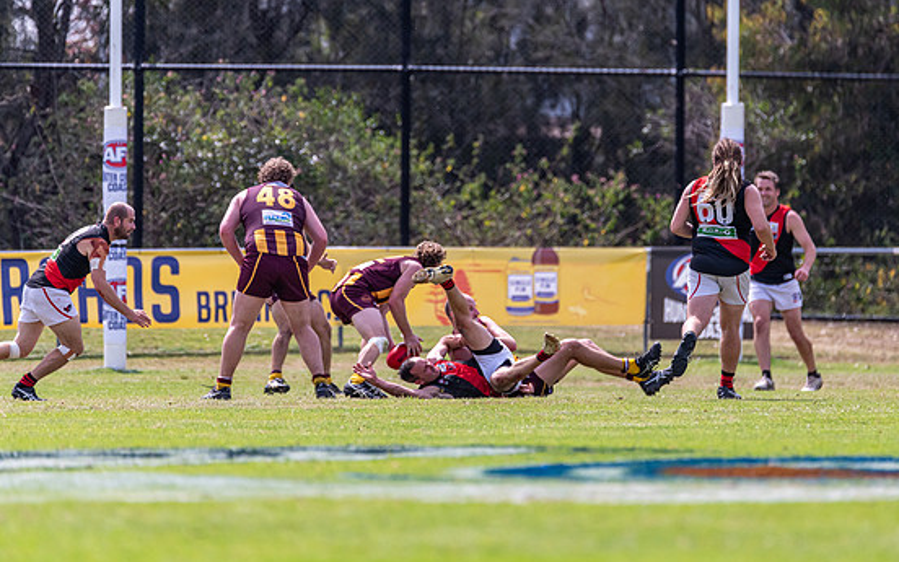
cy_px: 224
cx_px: 513
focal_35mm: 568
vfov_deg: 2.3
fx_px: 13916
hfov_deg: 3.7
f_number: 6.3
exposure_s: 1/2000
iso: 800
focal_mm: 460
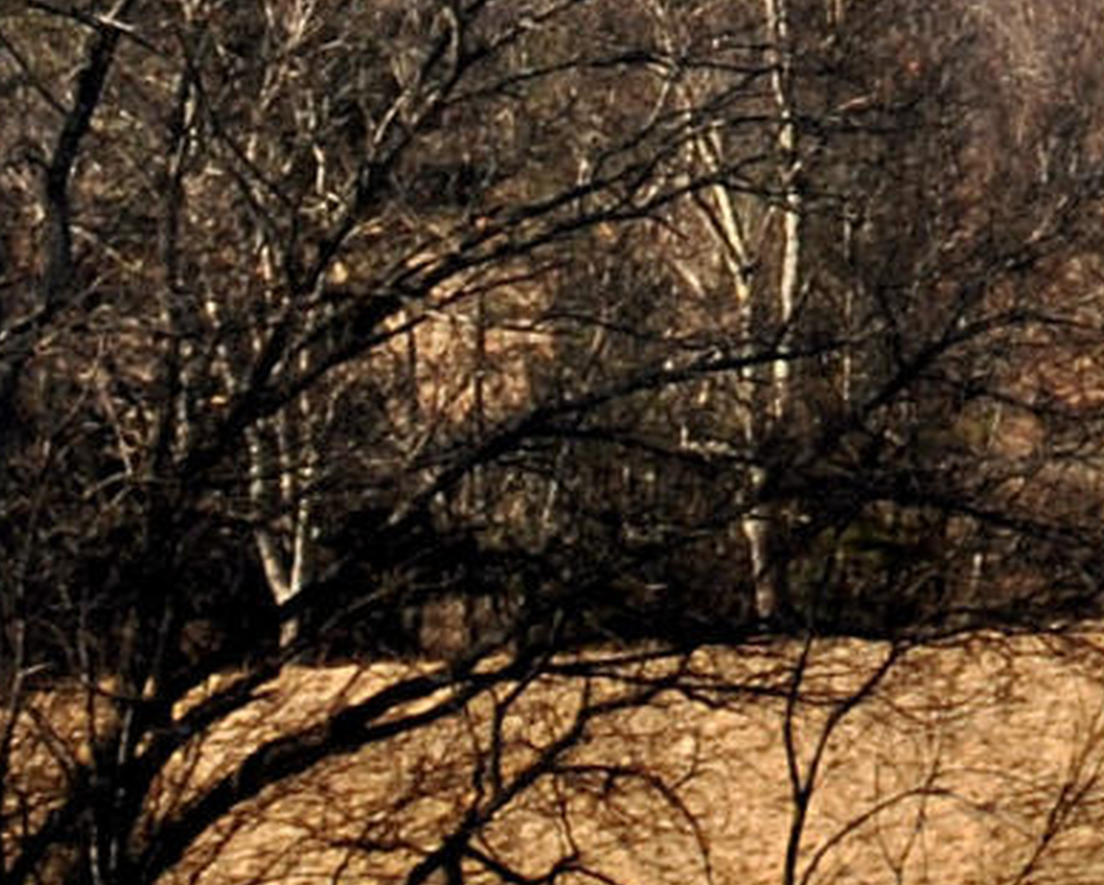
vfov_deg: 2.5
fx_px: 19635
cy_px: -1896
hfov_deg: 3.2
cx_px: 1181
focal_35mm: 601
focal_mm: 55
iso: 100
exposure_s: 1/250
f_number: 8
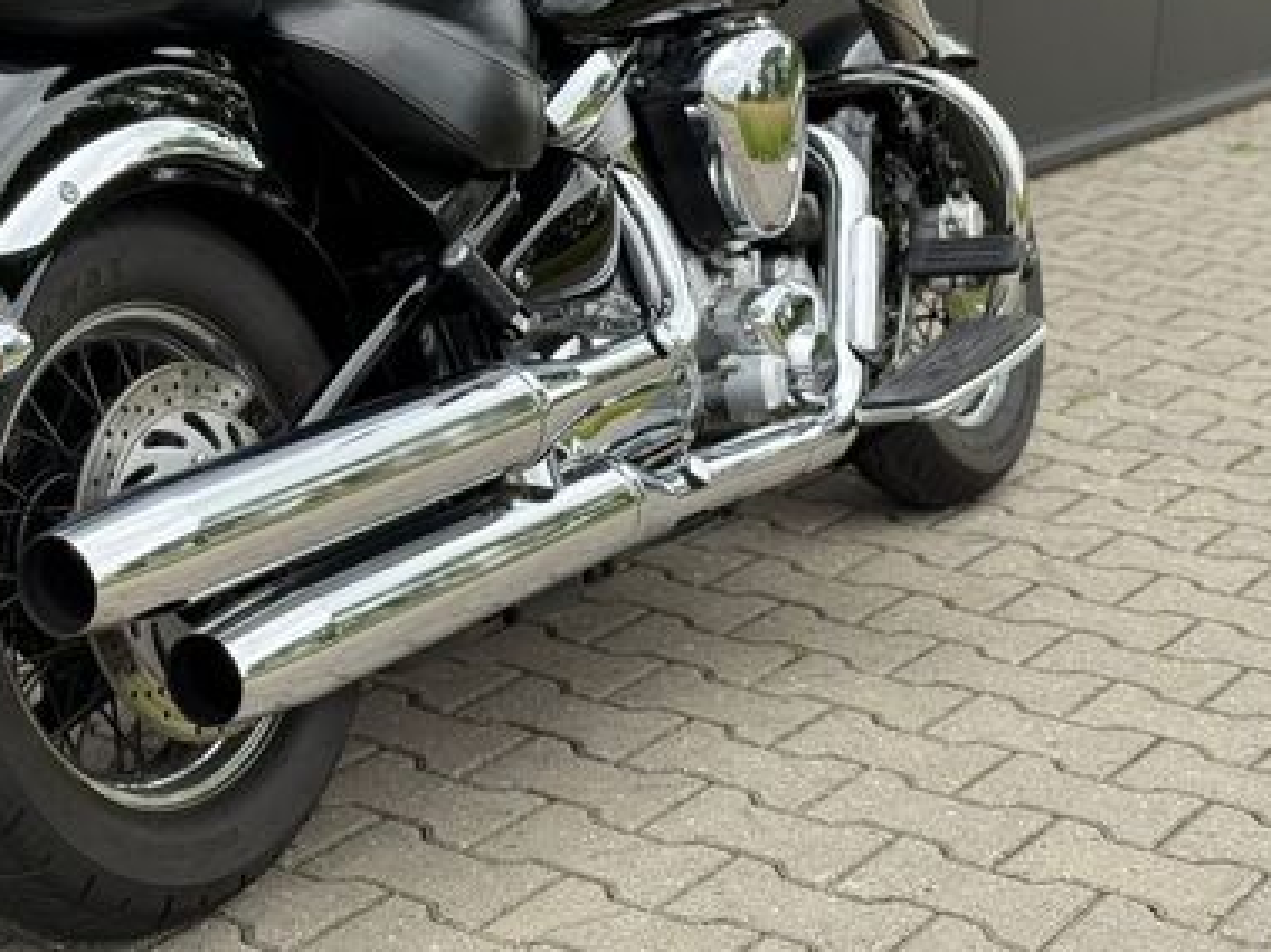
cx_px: 399
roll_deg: -1.7
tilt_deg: -10.0
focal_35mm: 81
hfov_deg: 24.0
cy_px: 231
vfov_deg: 18.1
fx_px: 2973
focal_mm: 6.76
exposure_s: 1/687
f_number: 1.78
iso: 80
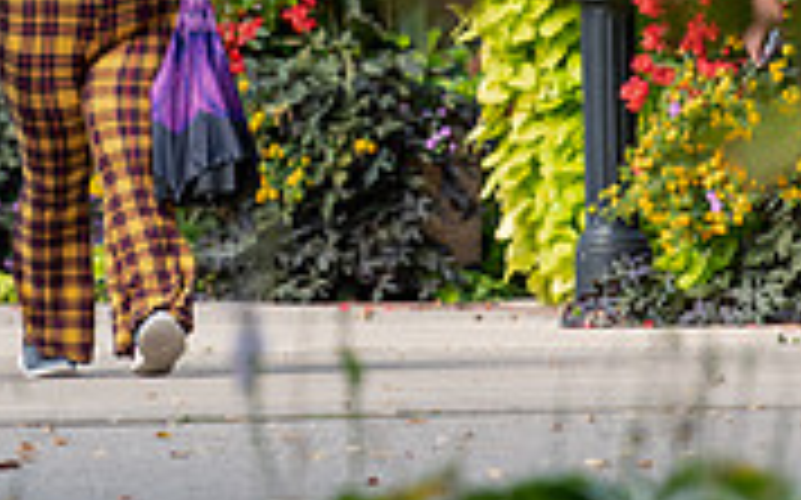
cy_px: -146
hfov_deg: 2.1
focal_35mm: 995
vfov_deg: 1.3
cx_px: -54
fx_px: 21707
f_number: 7.1
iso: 500
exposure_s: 1/320
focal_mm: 300
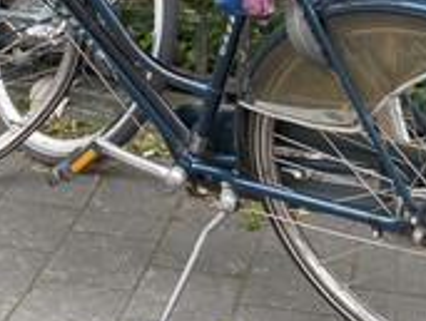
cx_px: 162
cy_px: -85
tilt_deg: -7.6
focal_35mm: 91
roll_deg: -2.3
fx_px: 1122
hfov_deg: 21.5
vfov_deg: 15.6
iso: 32
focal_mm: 4.25
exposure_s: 1/123
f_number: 1.8
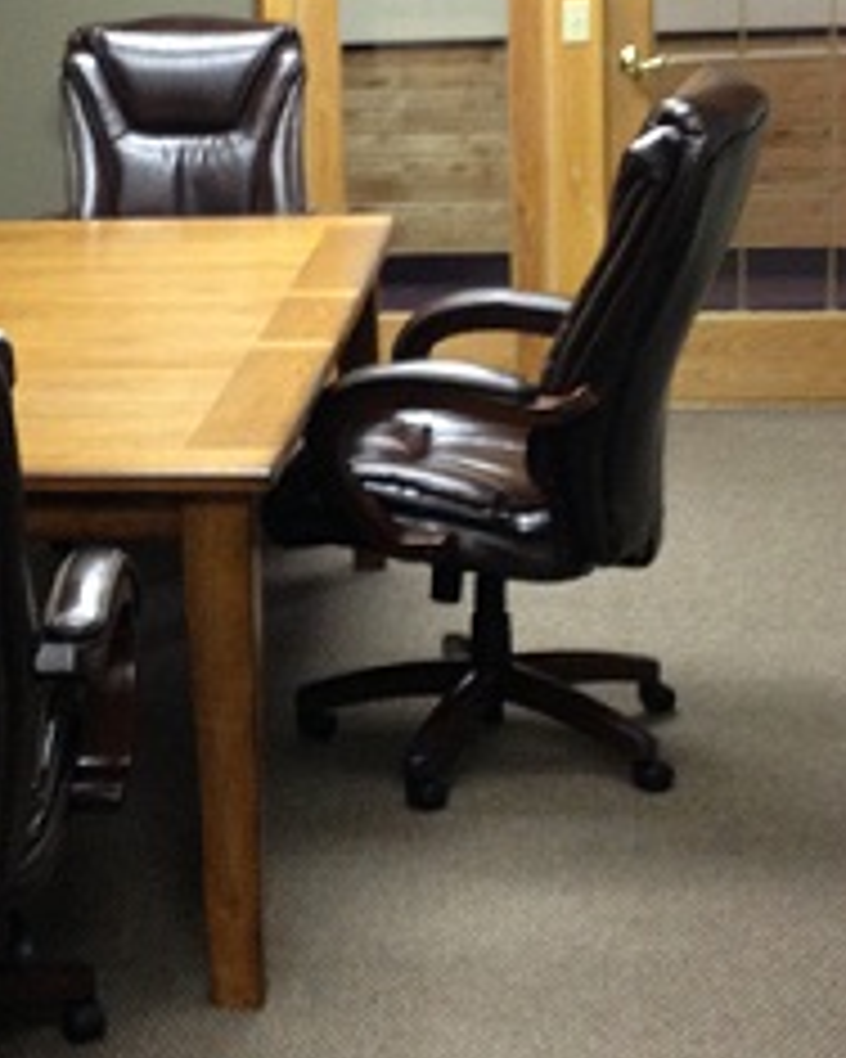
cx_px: 236
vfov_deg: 21.4
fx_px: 2786
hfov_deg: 17.2
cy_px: 356
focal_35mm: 89
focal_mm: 4.28
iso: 160
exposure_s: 1/20
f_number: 2.4
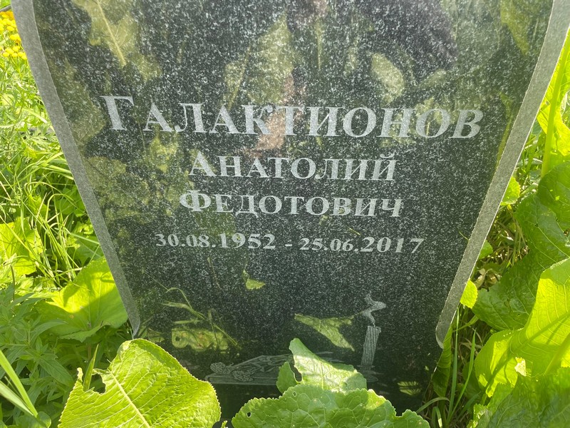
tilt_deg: -42.2
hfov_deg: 67.3
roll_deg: -0.7
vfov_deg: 53.1
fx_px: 428
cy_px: 214
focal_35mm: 26
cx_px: 285
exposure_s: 1/227
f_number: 1.6
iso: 32
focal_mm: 4.2
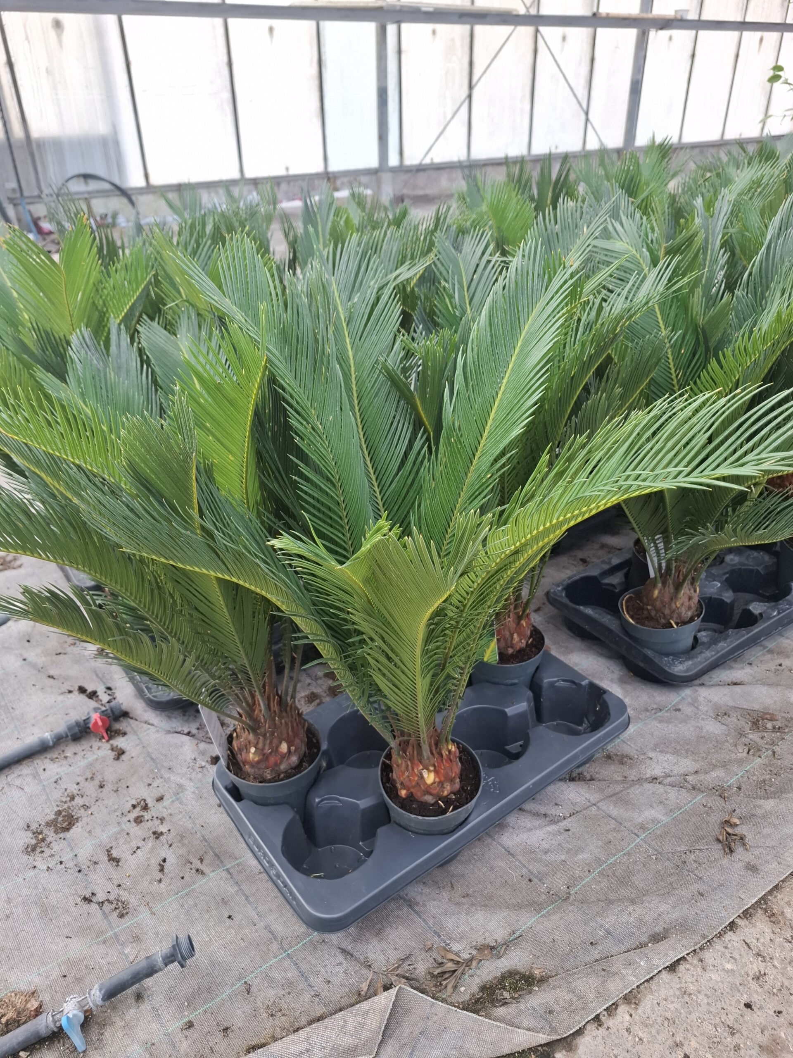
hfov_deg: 58.9
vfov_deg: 73.9
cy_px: 529
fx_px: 703
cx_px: 396
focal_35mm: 23
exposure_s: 1/138
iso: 50
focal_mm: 5.54
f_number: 1.8
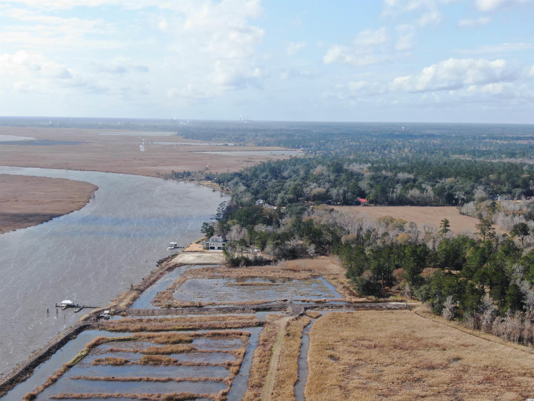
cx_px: 267
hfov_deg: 39.7
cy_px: 200
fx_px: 740
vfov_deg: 30.3
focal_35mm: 48
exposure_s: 1/640
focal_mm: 8.6
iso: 100
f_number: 3.8
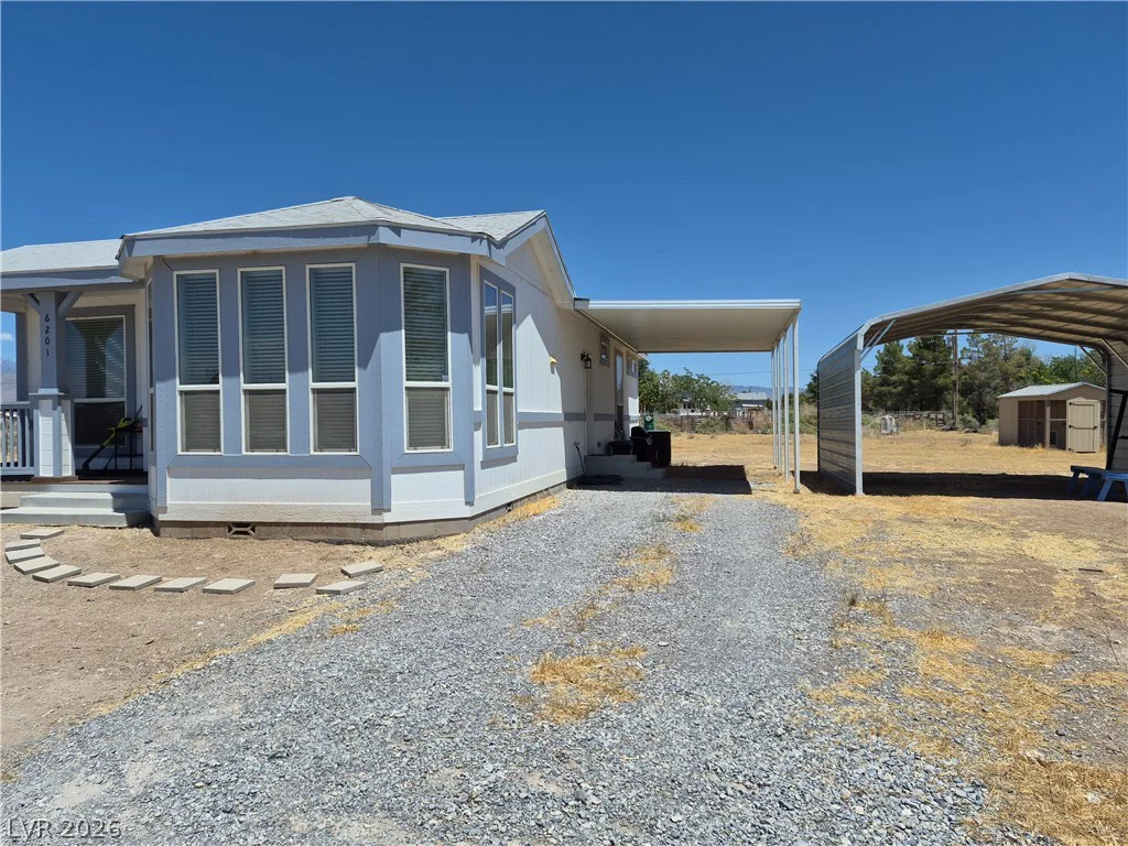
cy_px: 423
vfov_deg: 58.9
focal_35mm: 23
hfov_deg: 73.9
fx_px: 749
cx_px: 564
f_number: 1.8
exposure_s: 1/7696
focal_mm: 5.4
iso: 64
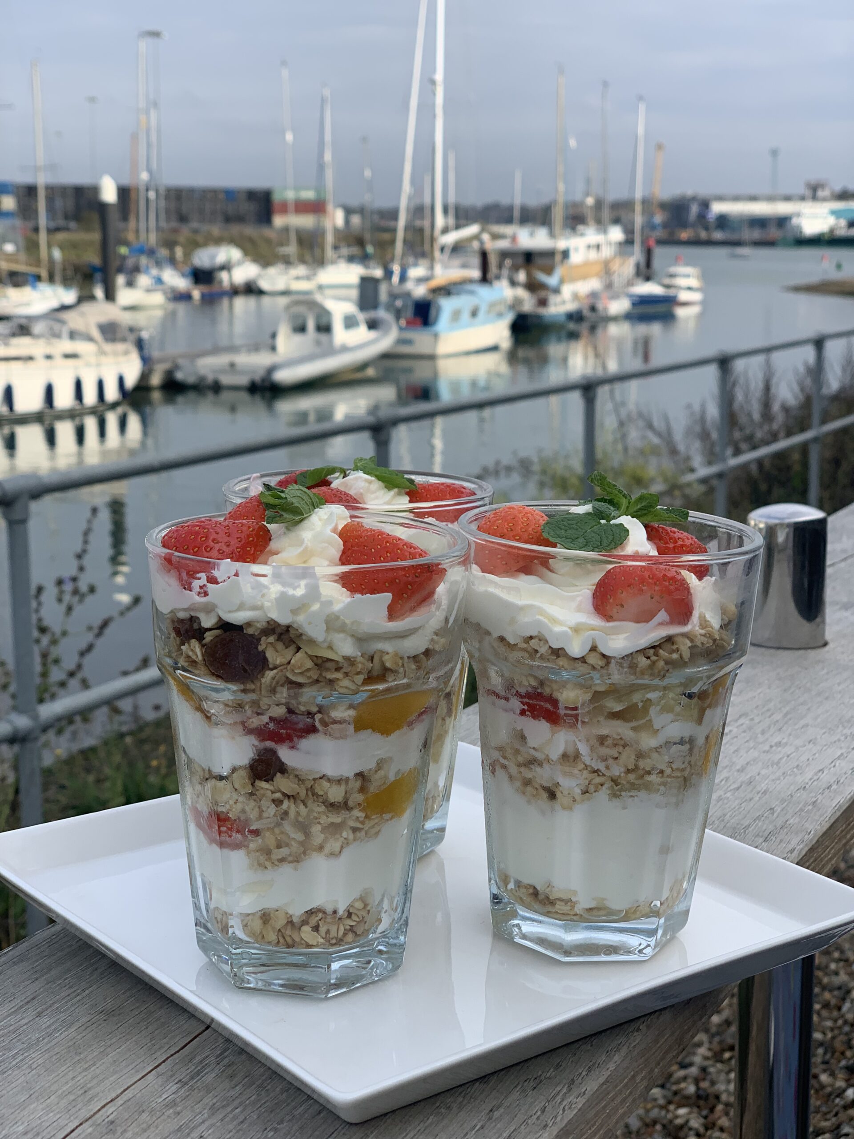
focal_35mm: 52
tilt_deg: -9.5
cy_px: 570
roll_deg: -0.7
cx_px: 427
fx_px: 1710
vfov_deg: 36.8
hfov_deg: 28.0
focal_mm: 6
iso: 16
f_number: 2.4
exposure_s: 1/648
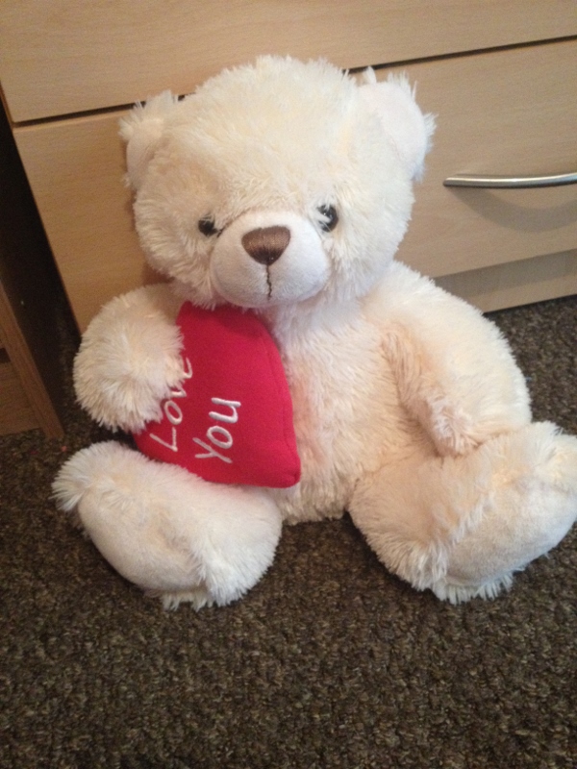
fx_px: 778
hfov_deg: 40.7
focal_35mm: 35
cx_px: 288
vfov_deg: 52.6
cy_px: 384
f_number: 2.4
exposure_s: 1/15
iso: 400
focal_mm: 4.28
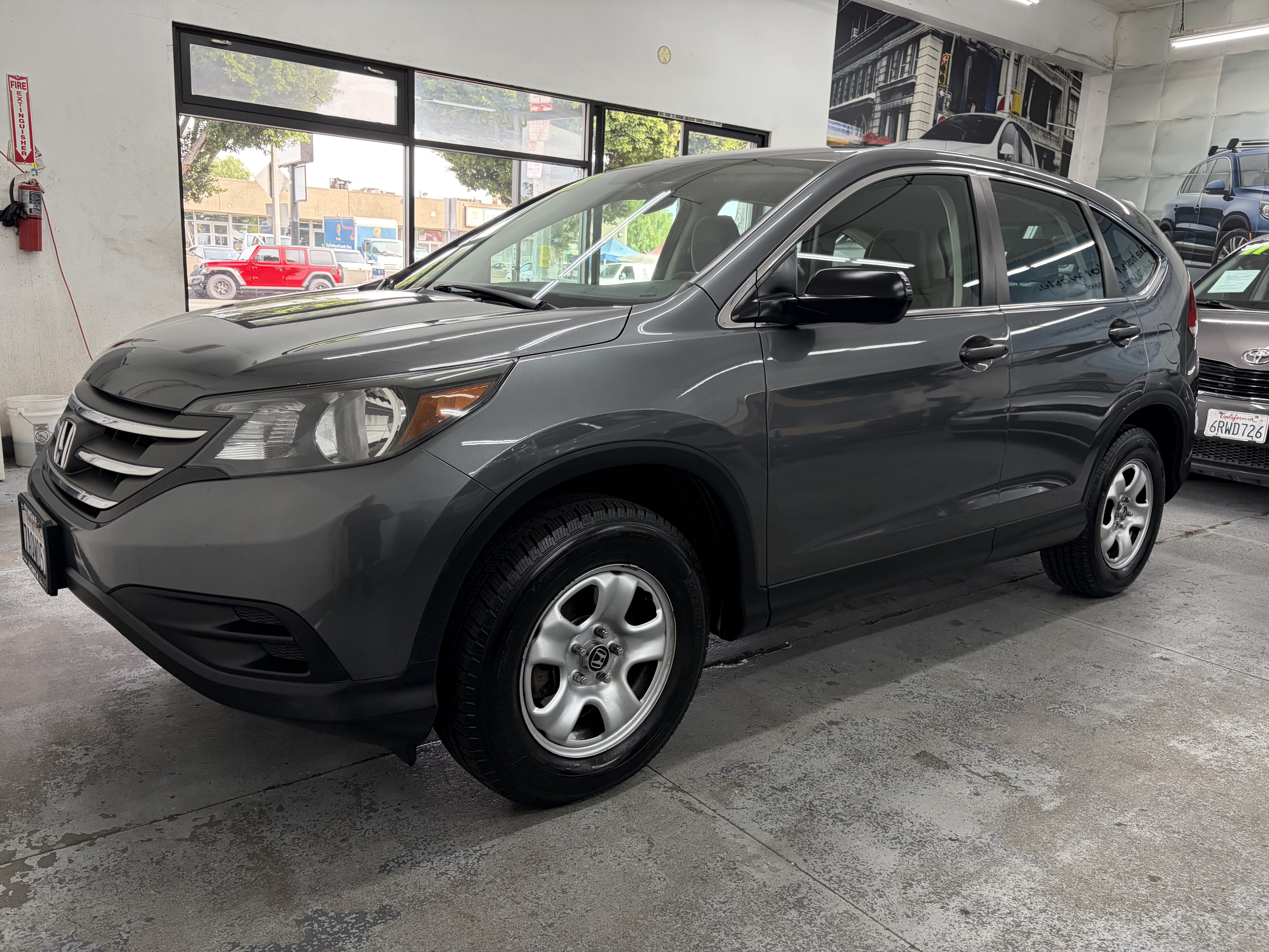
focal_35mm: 26
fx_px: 953
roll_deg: -3.2
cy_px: 476
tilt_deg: -12.8
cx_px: 634
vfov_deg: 53.1
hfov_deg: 67.3
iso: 160
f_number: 1.6
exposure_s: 1/120
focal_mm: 5.96
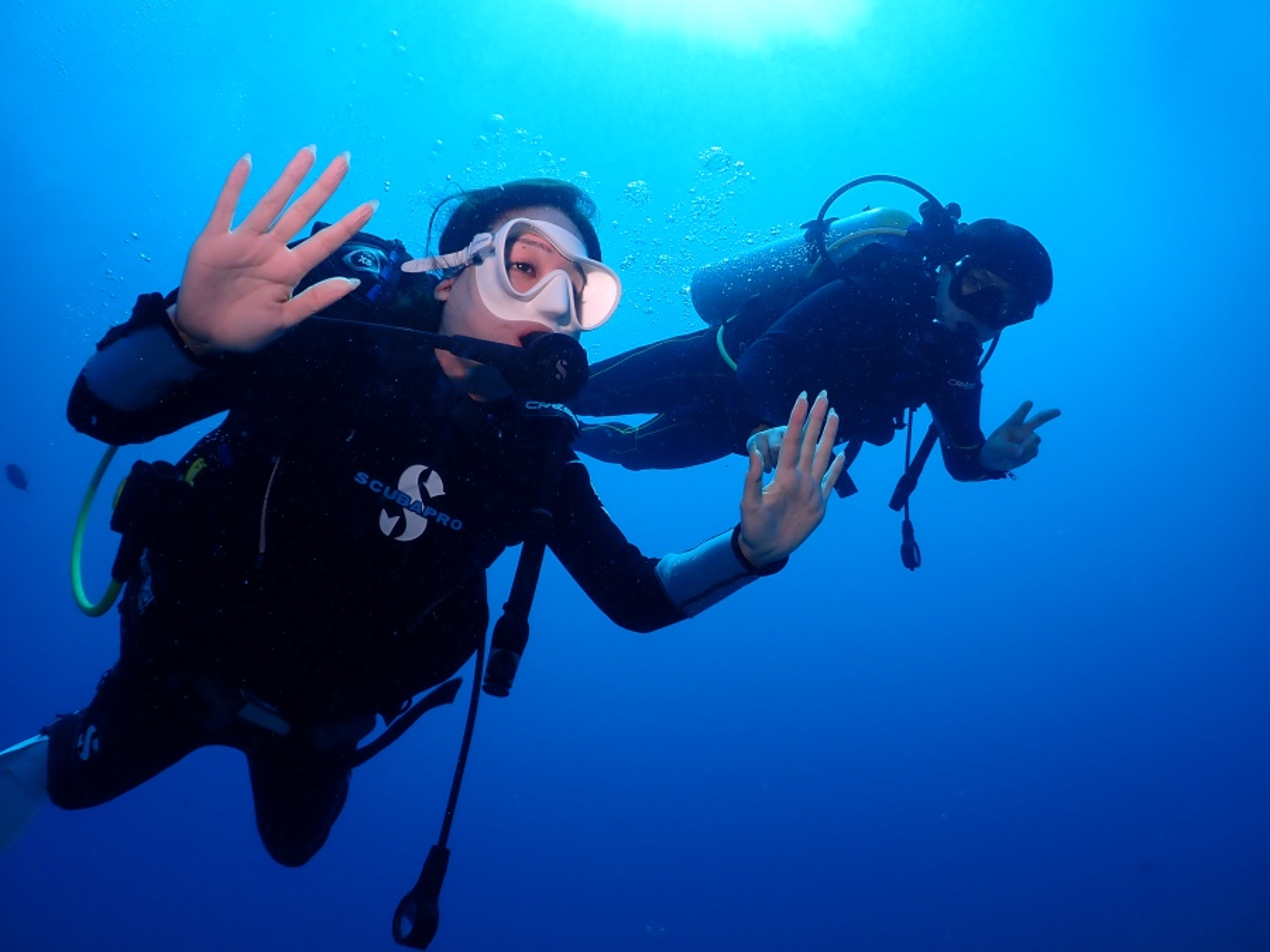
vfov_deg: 54.9
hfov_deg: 69.4
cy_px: 476
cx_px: 635
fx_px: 917
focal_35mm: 25
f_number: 2.8
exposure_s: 1/1000
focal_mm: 4.5
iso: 100
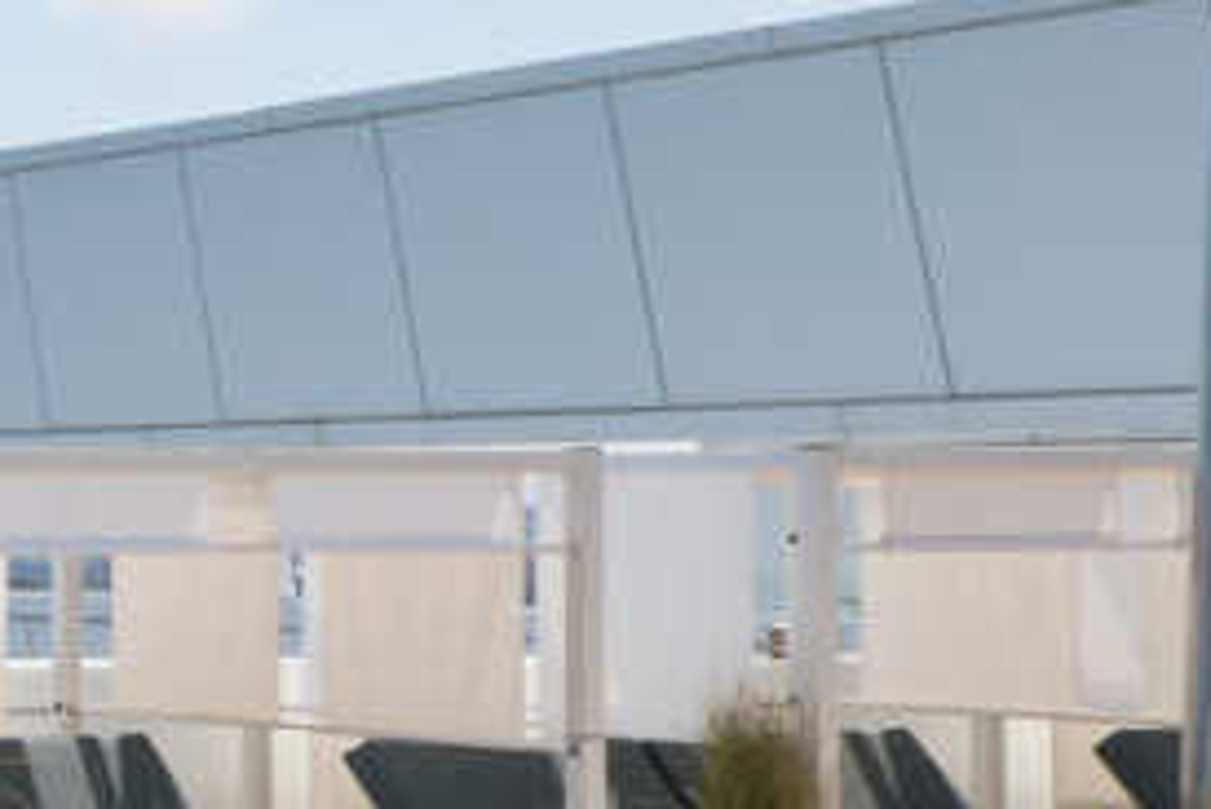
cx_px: -2285
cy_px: 550
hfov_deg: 12.1
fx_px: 2962
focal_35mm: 88
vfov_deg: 15.5
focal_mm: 8
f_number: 10
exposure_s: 1/250
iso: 160
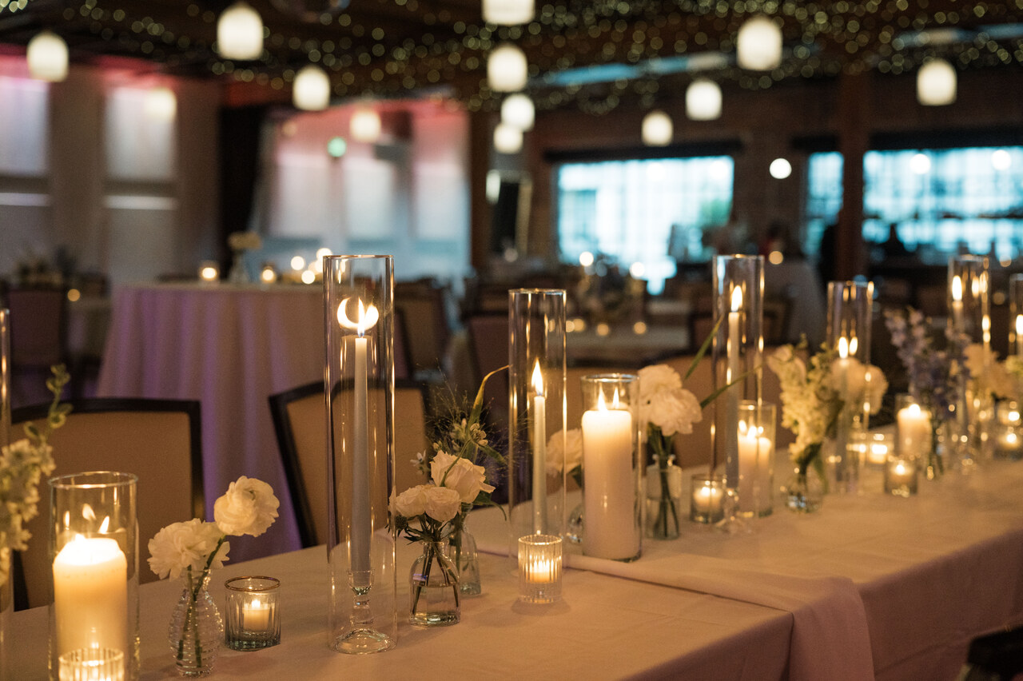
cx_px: 512
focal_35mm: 50
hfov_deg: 39.6
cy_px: 340
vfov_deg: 27.0
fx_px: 1420
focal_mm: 50
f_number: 2.8
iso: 1600
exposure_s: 1/320
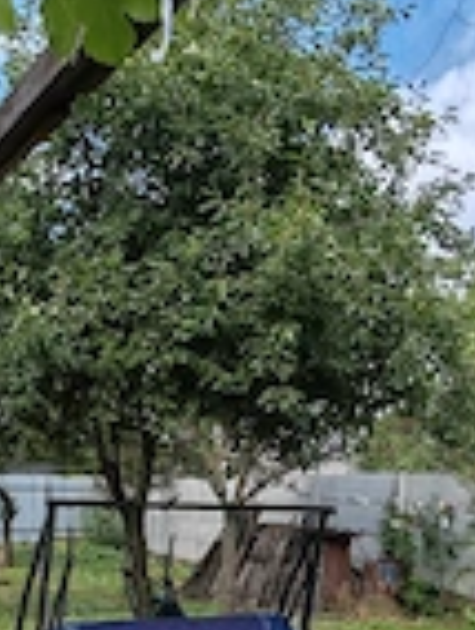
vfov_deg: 40.1
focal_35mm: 45
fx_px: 821
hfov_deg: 31.4
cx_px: 93
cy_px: 515
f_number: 2.2
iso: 50
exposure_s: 1/940
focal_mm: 1.96
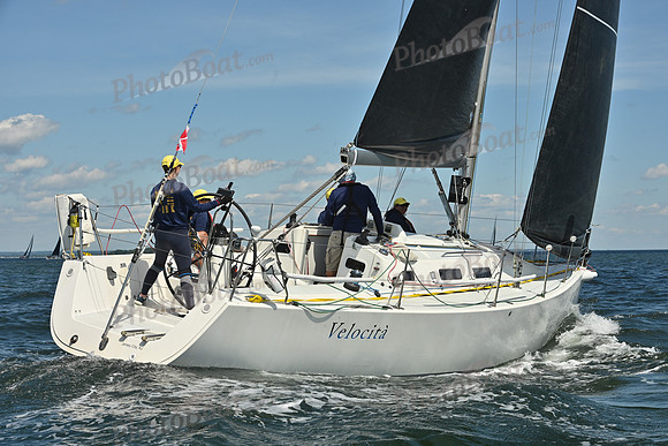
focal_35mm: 75
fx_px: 1392
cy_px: 223
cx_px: 334
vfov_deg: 18.2
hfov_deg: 27.0
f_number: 11
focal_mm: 75
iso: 250
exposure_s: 1/1250
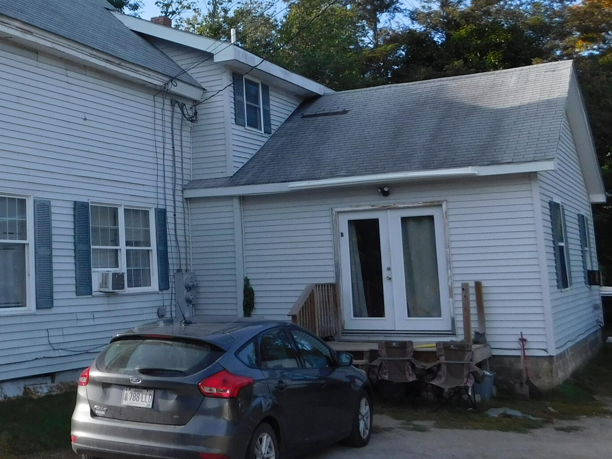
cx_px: 122
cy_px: 118
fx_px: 884
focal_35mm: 50
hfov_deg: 36.9
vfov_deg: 28.7
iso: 125
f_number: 3
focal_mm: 4
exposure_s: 1/1000
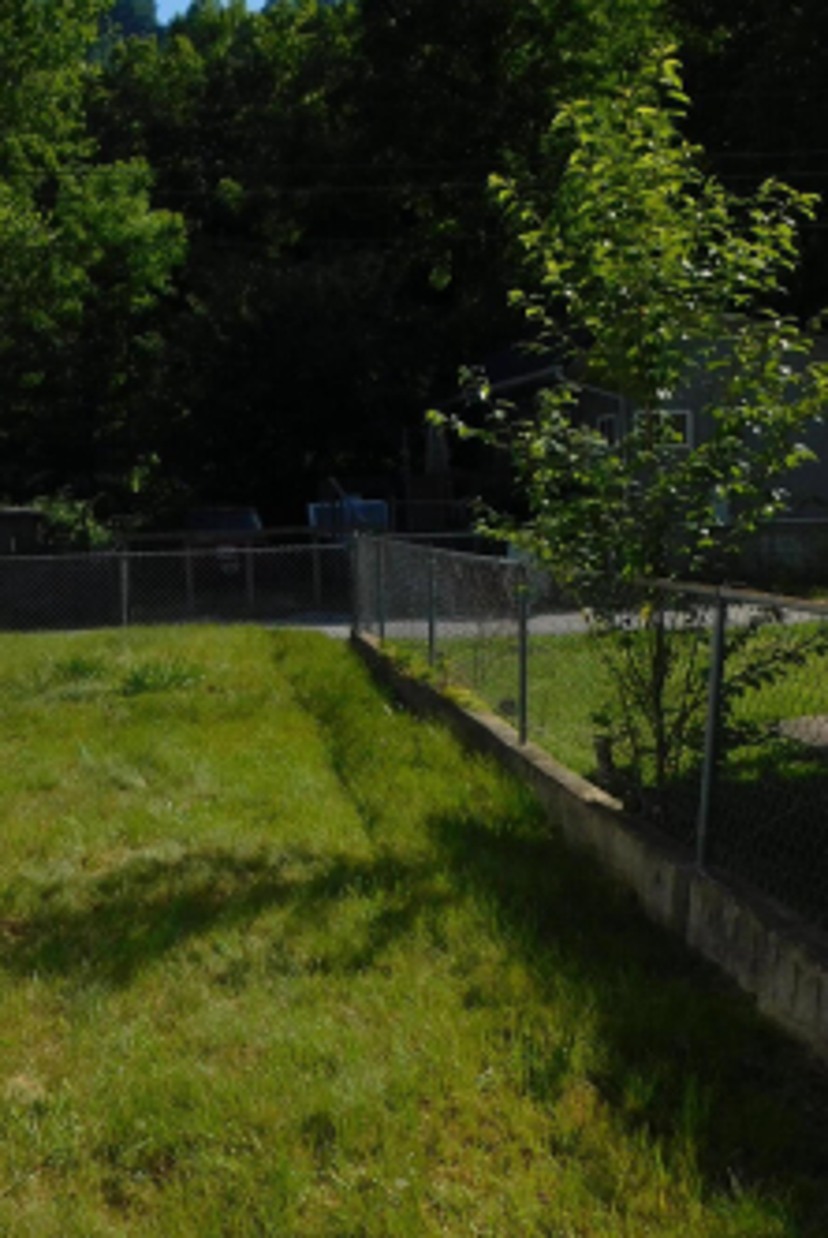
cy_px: 569
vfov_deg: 41.0
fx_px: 1652
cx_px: 71
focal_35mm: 48
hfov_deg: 27.1
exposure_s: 1/640
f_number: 6
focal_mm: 4
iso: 125
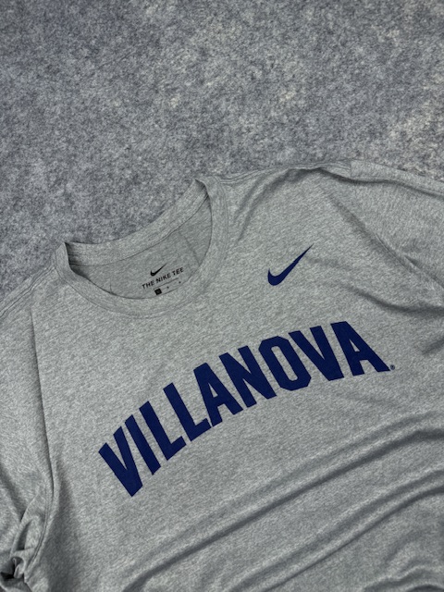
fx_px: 410
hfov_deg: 56.8
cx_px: 222
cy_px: 296
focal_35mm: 24
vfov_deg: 71.6
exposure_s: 1/235
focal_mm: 6.76
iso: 64
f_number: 1.78
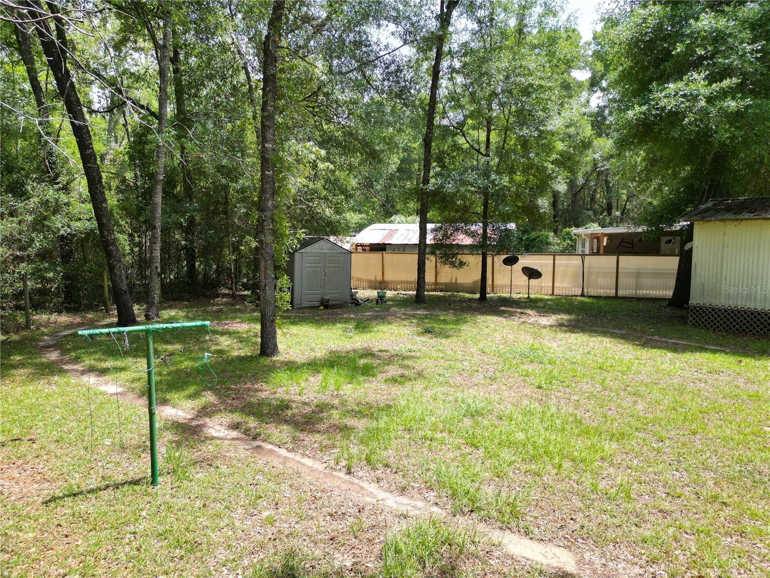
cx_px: 385
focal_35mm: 24
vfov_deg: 56.8
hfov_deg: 71.6
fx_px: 534
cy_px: 289
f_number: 1.7
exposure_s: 1/1000
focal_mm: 6.72
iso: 100
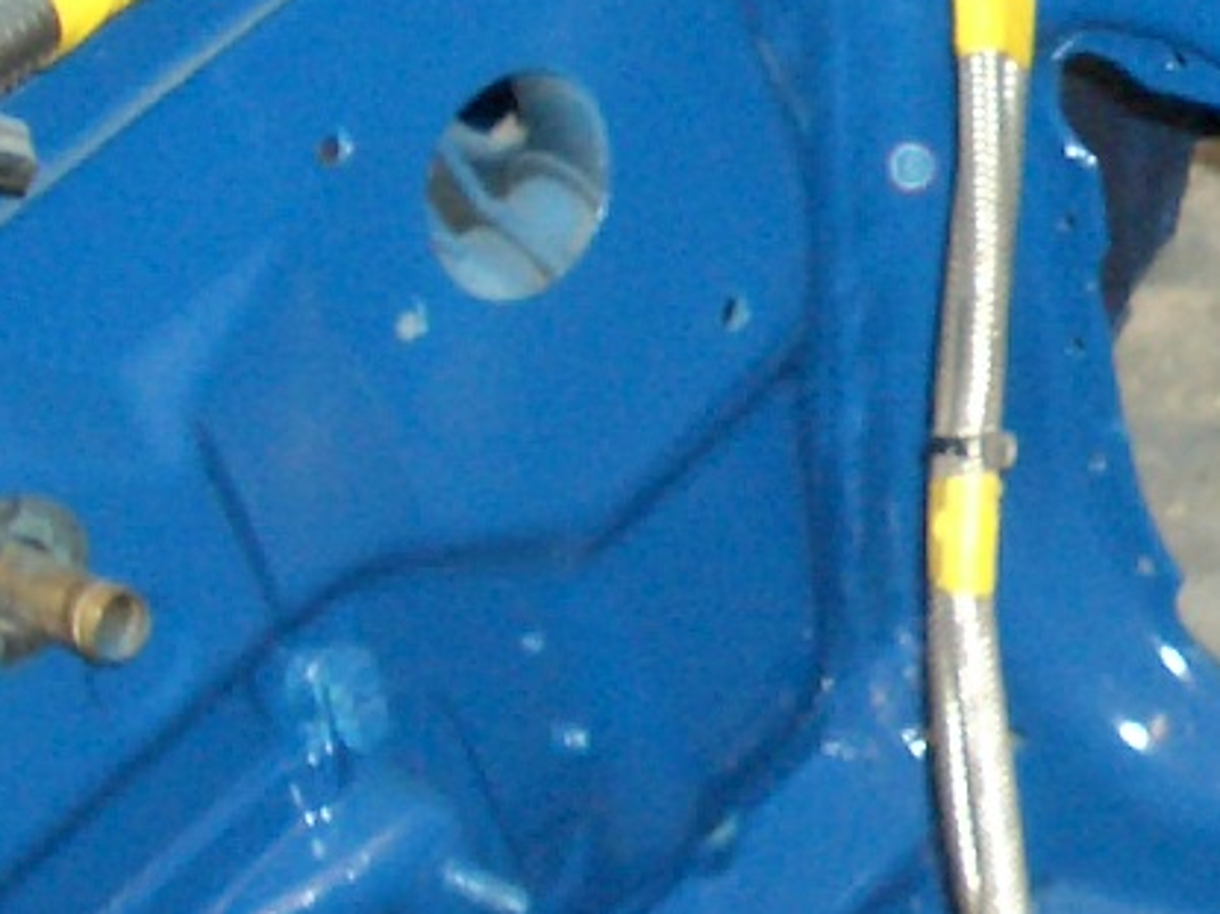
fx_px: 4757
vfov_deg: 10.9
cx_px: 1911
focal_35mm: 135
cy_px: -15
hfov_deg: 13.6
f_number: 2.6
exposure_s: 1/60
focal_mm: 5.8
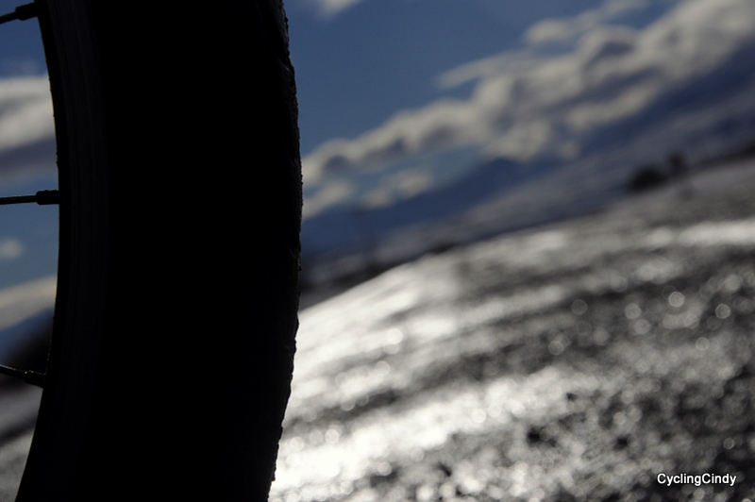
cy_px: 251
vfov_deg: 11.7
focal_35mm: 117
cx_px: 378
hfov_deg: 17.5
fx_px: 2452
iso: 250
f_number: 14
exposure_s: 1/4000
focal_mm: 78
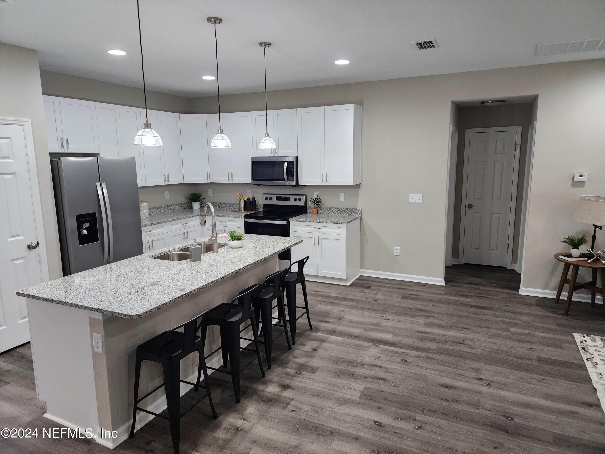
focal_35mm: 23
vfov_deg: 58.9
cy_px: 227
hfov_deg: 73.9
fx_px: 402
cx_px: 302
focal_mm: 6.4
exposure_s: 1/120
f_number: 1.8
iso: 400
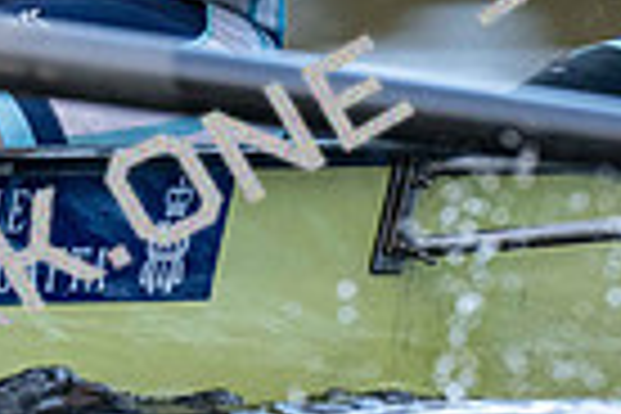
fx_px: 43346
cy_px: -448
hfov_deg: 0.8
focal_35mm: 2513
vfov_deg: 0.5
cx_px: 238
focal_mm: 600
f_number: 4
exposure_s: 1/2500
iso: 2800
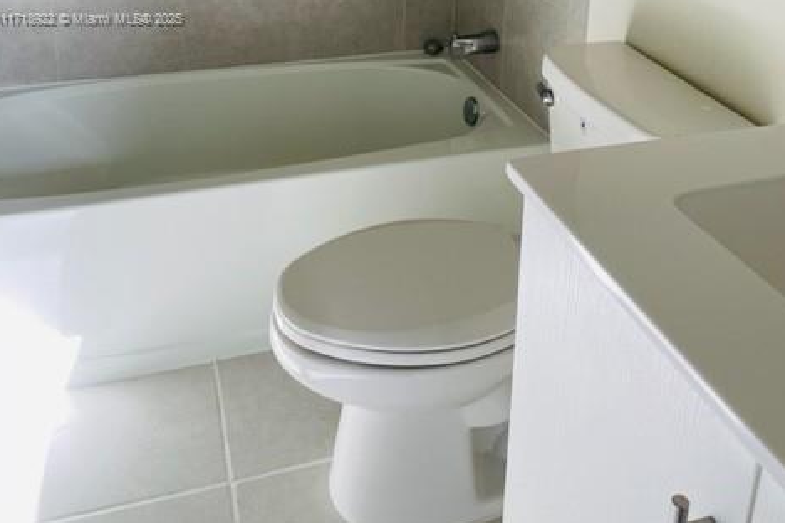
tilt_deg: -16.5
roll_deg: -0.2
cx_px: 392
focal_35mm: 37
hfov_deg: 51.9
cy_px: 20
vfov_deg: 33.4
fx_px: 807
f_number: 1.6
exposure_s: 1/121
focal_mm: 4.2
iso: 80
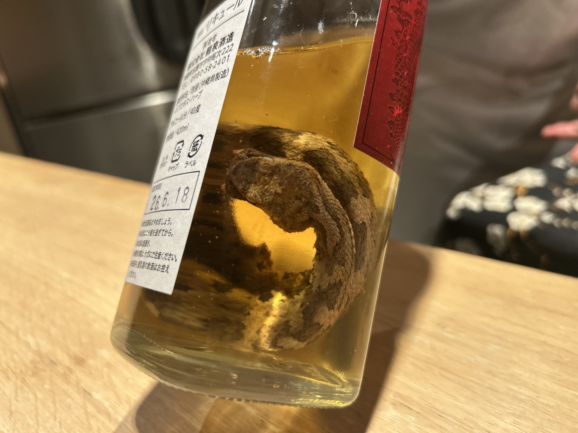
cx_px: 289
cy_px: 216
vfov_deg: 53.1
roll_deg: +8.7
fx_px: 434
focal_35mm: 26
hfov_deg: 67.3
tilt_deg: -25.0
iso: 125
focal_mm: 5.7
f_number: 1.5
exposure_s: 1/100
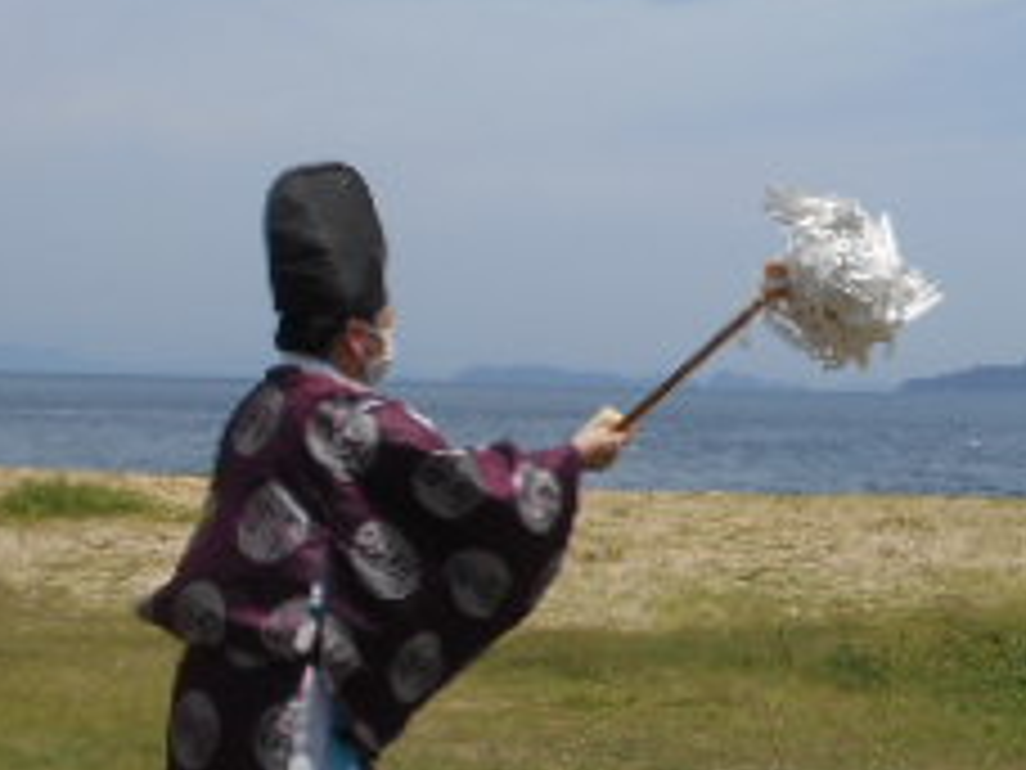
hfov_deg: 25.6
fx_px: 2164
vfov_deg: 19.8
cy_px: 666
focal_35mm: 73
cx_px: 981
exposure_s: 1/1600
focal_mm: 4.6
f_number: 3.2
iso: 80
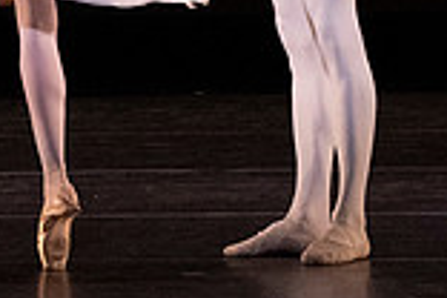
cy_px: -236
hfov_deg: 1.6
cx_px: 152
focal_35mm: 1272
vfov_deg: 1.1
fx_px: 15793
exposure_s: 1/400
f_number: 7.1
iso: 20000
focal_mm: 342
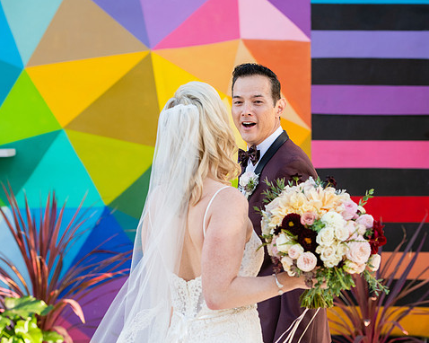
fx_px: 1447
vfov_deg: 13.5
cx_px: 223
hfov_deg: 16.9
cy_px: 173
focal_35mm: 114
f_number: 5
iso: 800
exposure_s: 1/640
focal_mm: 100
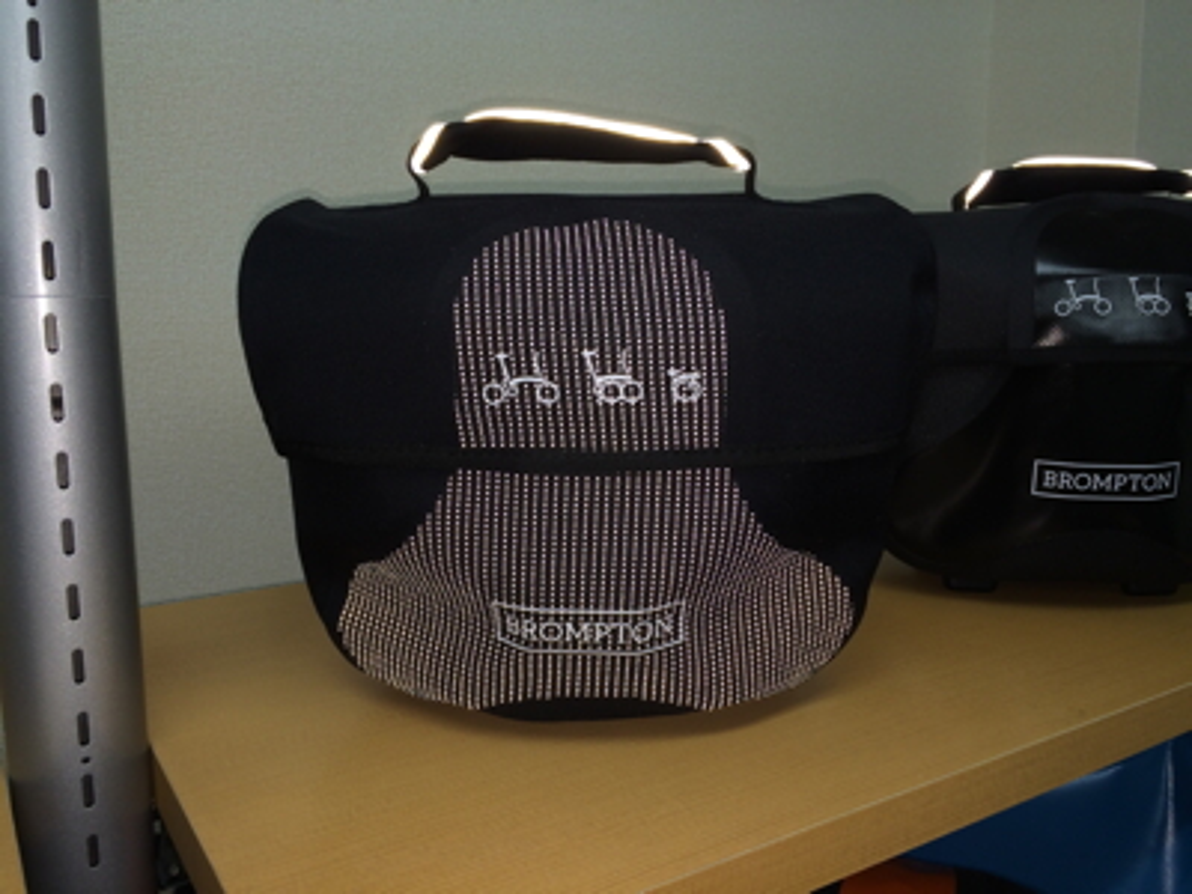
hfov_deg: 61.7
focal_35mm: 29
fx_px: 999
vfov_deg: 48.2
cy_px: 447
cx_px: 596
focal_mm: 4.15
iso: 32
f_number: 2.2
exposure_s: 1/62
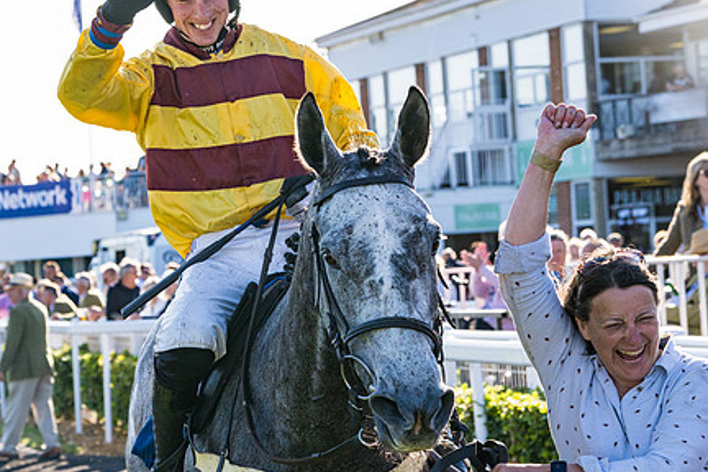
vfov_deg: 9.9
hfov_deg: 14.8
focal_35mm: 138
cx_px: 260
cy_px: 283
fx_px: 2714
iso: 200
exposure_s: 1/1250
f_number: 7.1
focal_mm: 86
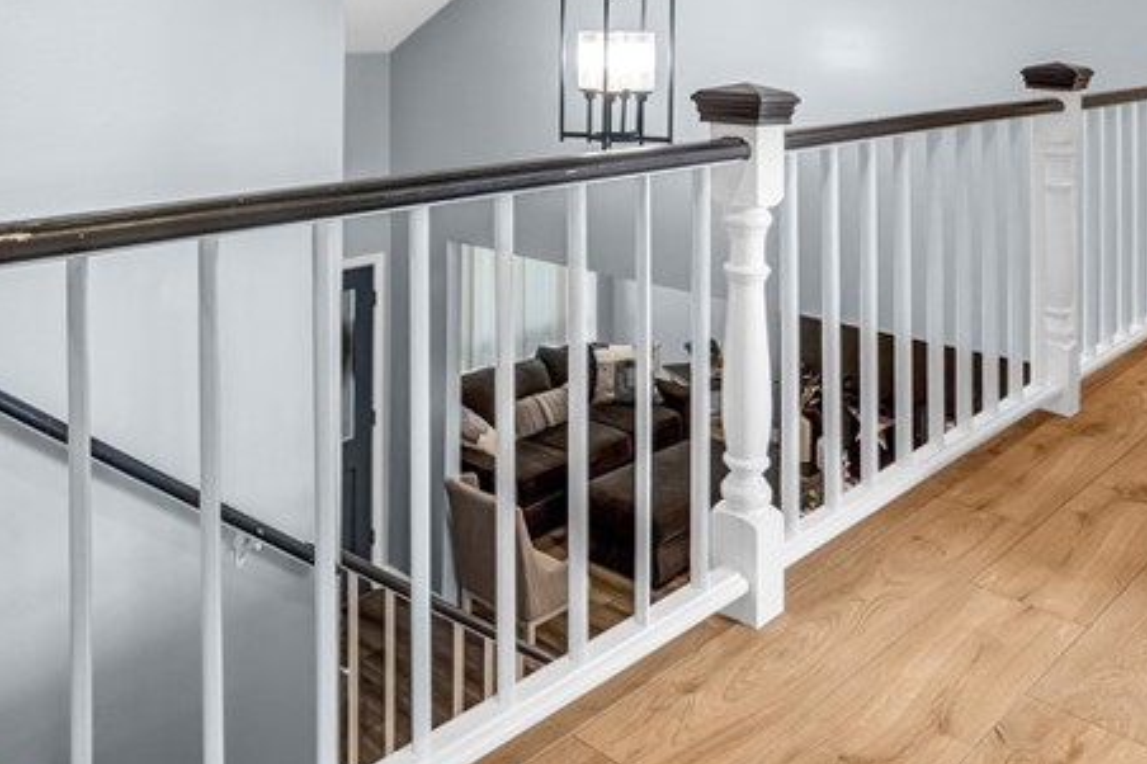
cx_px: 401
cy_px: 19
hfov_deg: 54.9
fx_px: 1083
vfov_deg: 35.5
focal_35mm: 34
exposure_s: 1/8
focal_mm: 10
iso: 400
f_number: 9
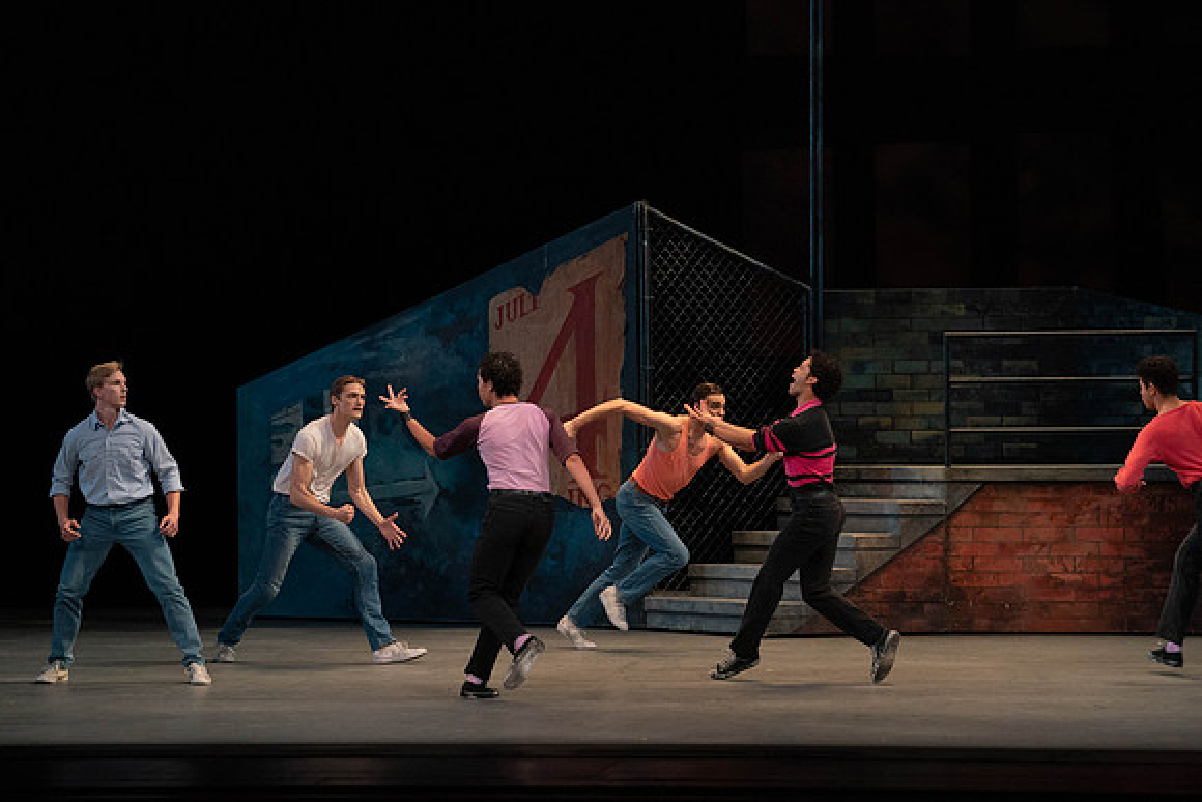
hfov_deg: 13.9
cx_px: 601
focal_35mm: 148
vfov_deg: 9.3
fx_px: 4942
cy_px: 401
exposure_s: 1/400
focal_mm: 148
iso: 3200
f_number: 4.5
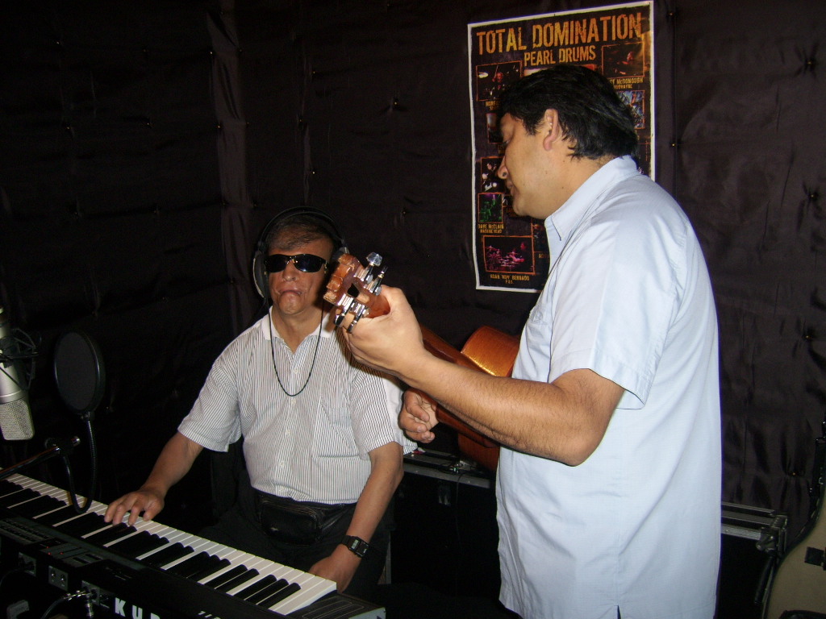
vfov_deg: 40.7
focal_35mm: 35
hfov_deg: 52.6
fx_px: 835
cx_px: 413
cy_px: 310
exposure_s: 1/30
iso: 142
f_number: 2.8
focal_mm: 5.95
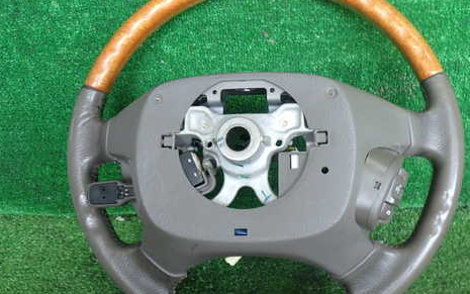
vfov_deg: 31.3
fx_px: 525
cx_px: 264
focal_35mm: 41
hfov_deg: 48.1
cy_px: 152
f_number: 2.3
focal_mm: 5.4
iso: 200
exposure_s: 1/100
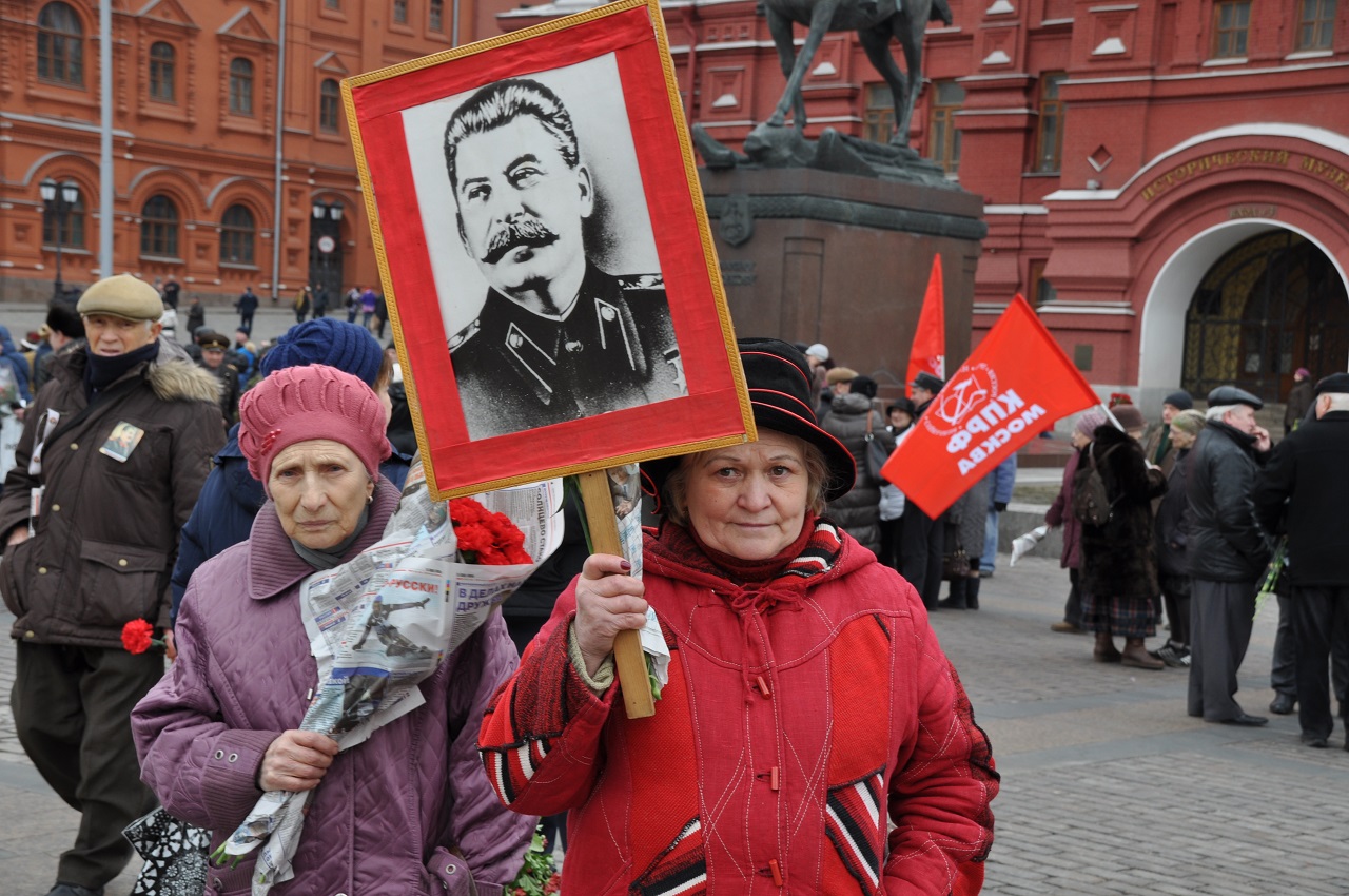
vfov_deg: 23.7
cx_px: 674
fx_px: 2133
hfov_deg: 35.1
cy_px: 448
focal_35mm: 57
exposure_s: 1/60
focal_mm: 38
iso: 200
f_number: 8
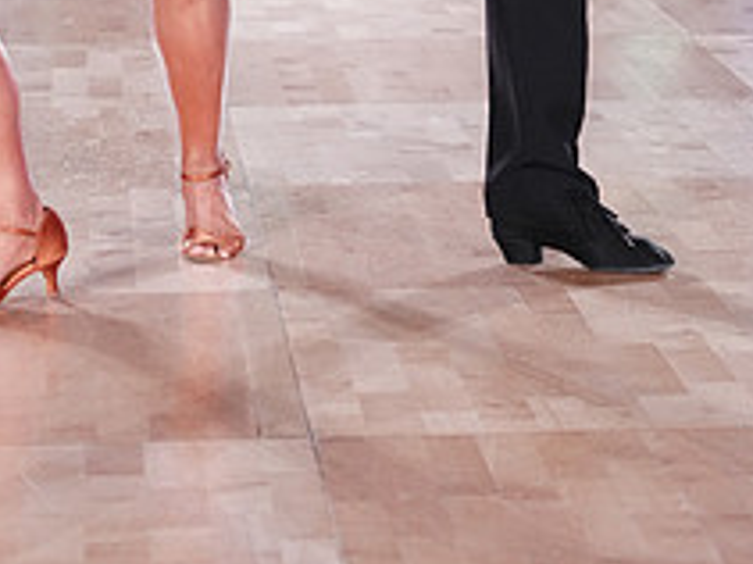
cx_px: 255
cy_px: -393
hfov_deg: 10.7
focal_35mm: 185
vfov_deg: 7.8
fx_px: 4022
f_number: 4
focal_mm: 70
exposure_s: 1/400
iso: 2500
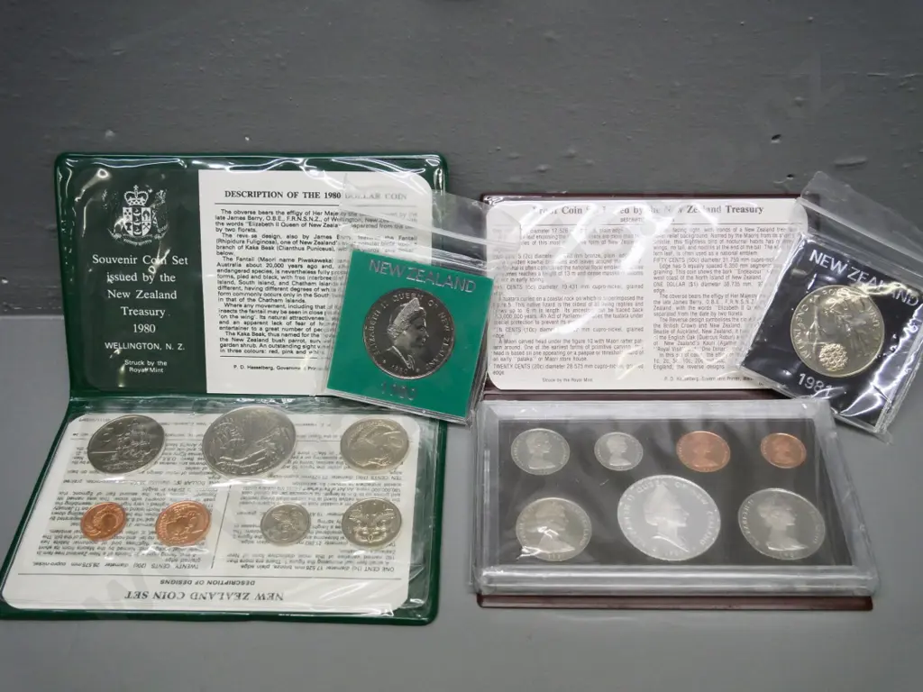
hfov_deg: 51.4
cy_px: 346
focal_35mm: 36
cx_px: 462
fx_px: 960
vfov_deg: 39.7
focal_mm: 18
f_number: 5
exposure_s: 1/400
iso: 3200
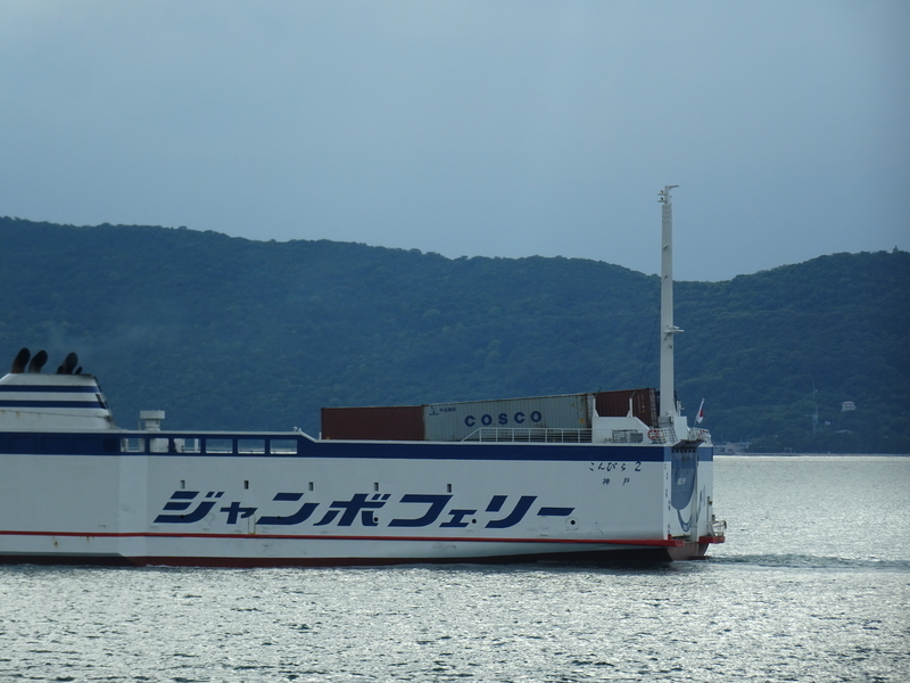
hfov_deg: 9.9
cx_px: 455
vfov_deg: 7.4
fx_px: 5258
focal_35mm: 200
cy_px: 342
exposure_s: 1/250
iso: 80
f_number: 6.3
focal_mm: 34.17
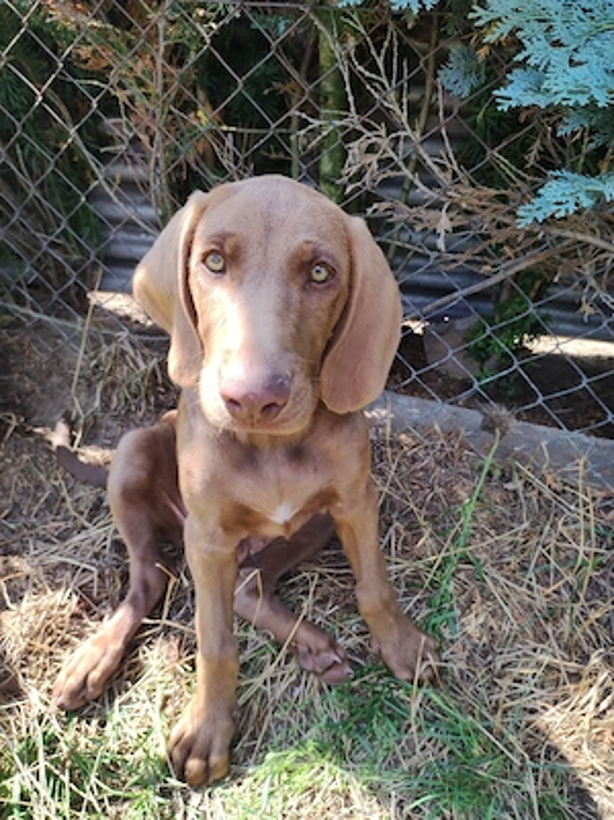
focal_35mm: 17
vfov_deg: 91.1
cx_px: 307
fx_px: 403
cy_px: 410
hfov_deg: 74.6
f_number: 1.79
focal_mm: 4.74
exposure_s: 1/135
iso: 50
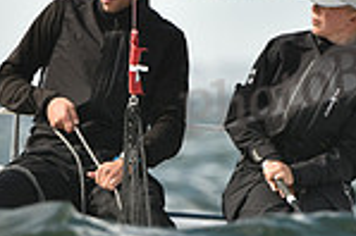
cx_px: 57
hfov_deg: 1.3
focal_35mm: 1560
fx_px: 15410
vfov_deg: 0.9
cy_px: 235
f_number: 6.3
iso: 400
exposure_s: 1/1250
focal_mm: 400
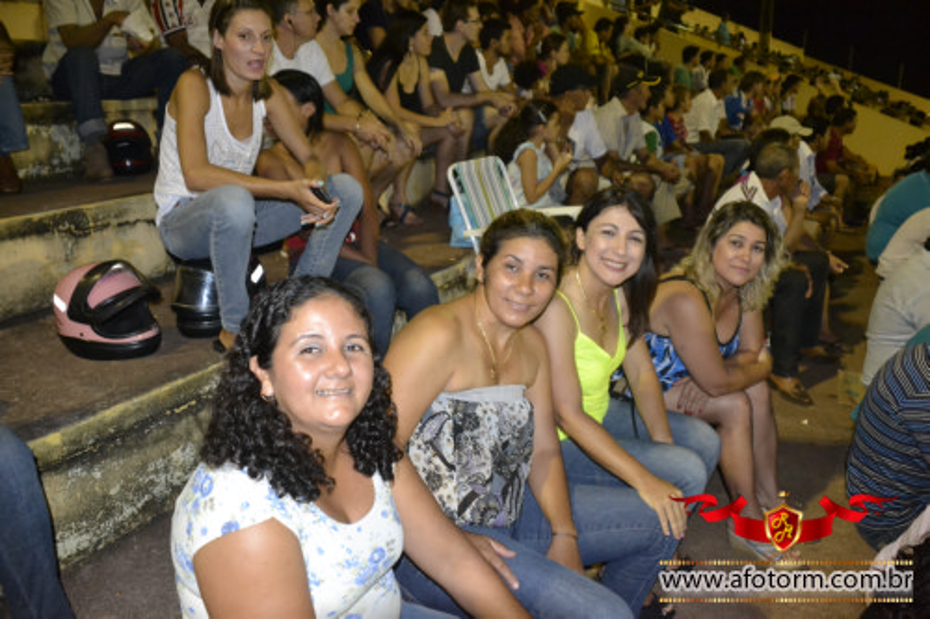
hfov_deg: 61.9
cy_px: 310
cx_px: 465
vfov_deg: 43.6
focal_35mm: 30
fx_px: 775
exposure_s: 1/60
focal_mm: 20
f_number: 3.5
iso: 3200
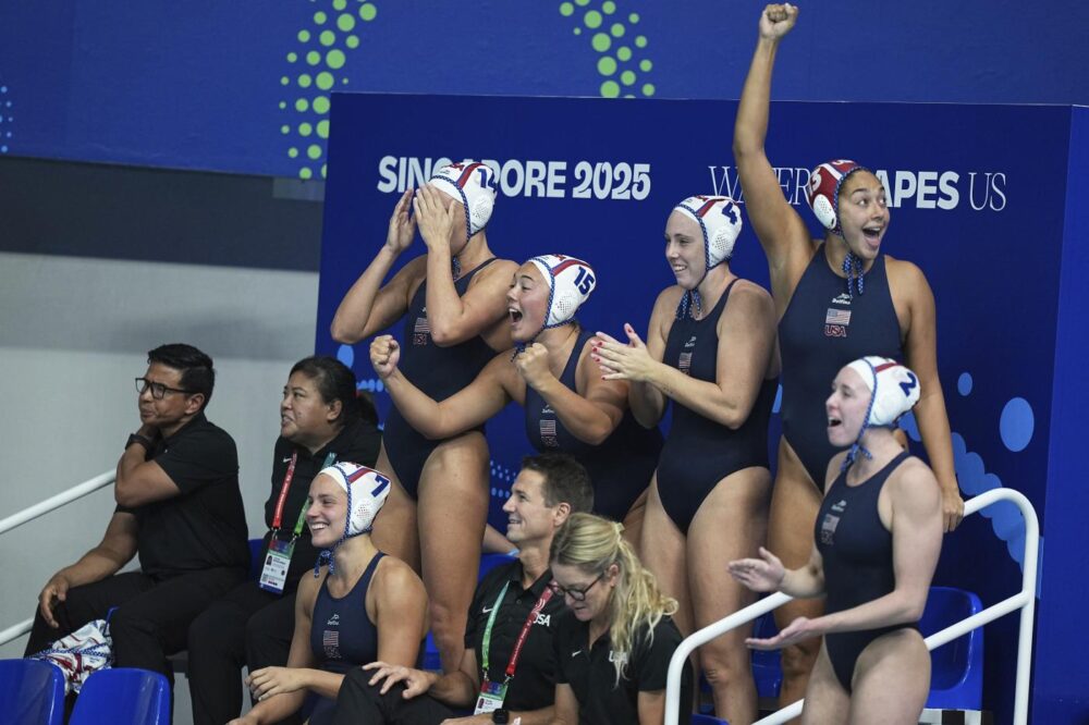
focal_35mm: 400
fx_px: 12095
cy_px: 362
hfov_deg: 5.2
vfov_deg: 3.4
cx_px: 544
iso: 1600
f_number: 2.8
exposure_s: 1/2000
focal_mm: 400
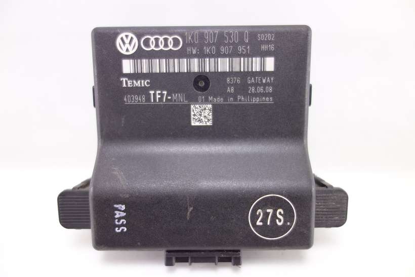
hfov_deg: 65.5
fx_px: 323
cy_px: 138
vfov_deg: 46.4
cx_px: 208
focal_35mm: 28
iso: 125
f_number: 1.8
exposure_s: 1/60
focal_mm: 10.4
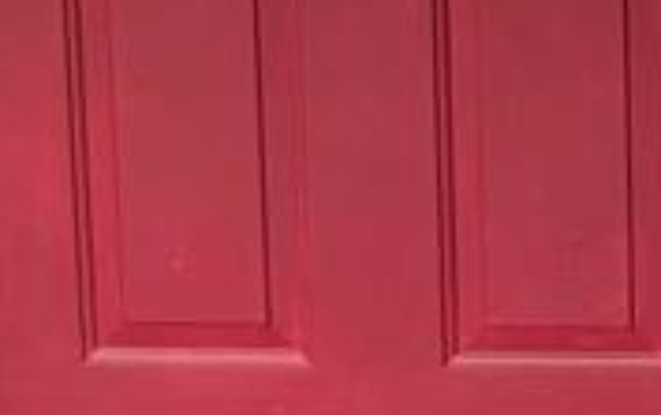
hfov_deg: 10.7
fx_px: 3210
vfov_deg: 7.0
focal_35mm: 178
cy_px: -501
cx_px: 1359
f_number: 1.8
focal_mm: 3
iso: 50
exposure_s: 1/122
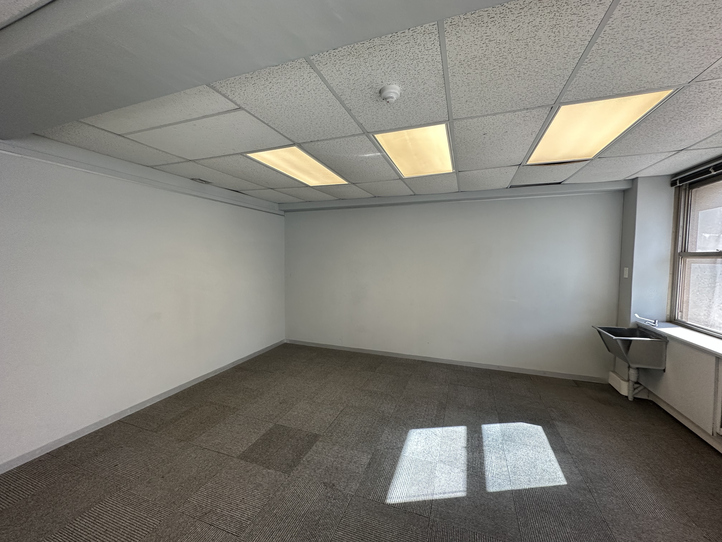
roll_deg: +0.8
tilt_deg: -3.2
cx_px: 361
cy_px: 271
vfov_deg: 85.7
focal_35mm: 14
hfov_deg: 102.1
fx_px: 292
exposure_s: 1/100
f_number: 2.2
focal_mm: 2.22
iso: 200
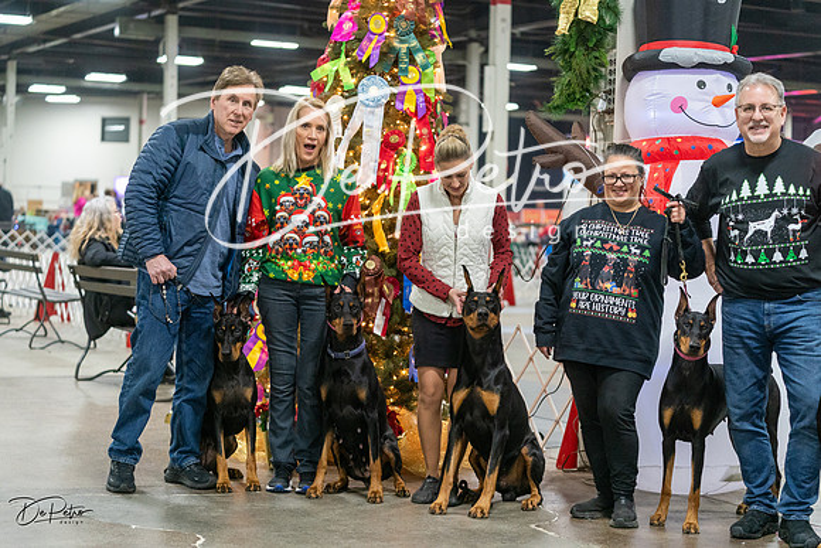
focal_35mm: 70
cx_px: 410
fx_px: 1597
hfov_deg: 28.8
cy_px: 274
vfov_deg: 19.5
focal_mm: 70
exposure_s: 1/160
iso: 4000
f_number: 2.8
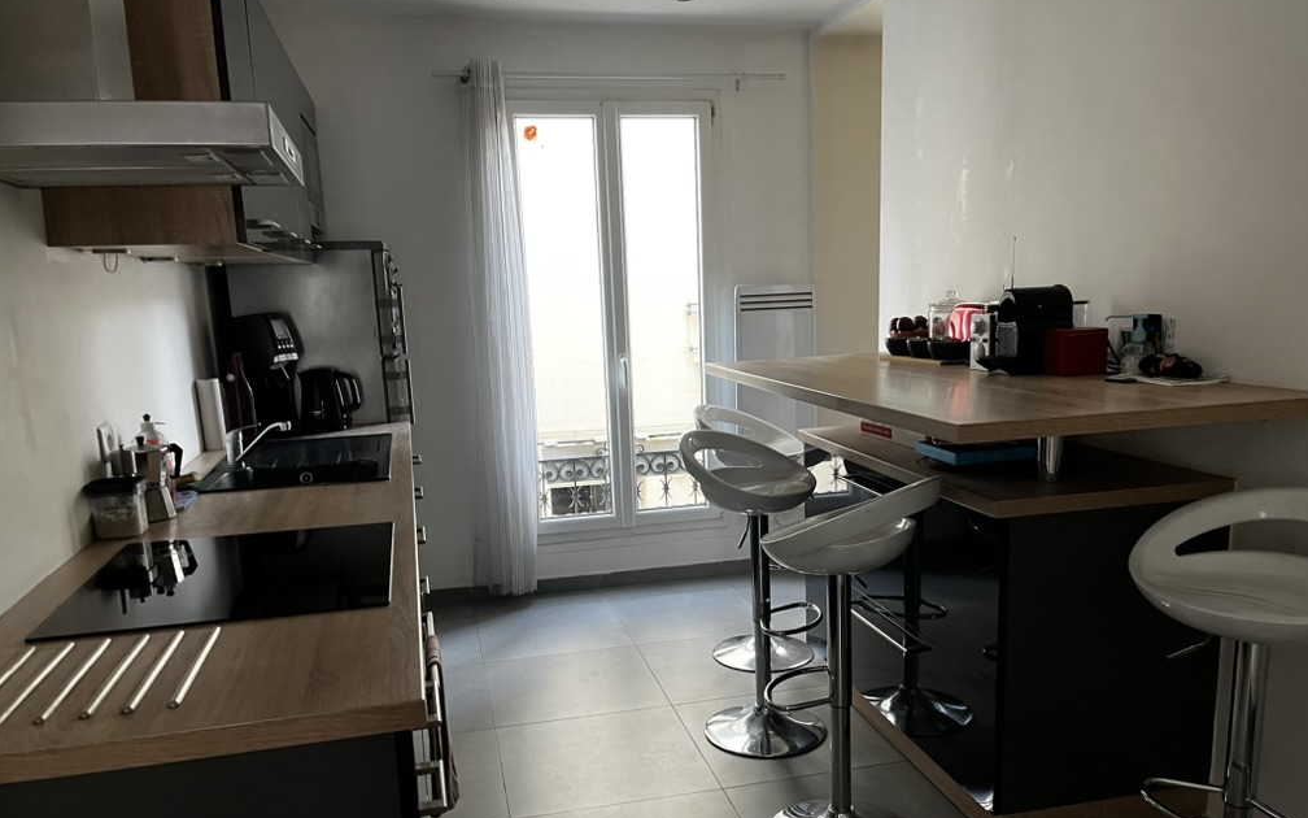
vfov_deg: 44.4
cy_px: 482
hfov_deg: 66.5
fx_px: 998
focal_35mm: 28
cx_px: 662
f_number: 1.6
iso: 160
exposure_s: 1/60
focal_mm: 5.1
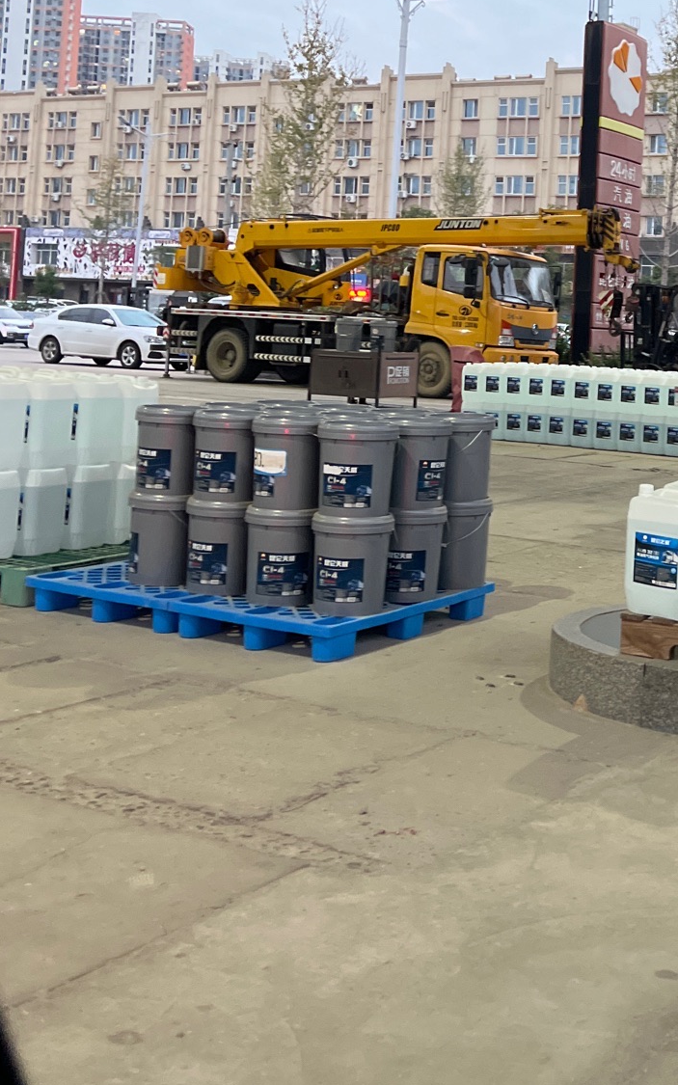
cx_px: 630
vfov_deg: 39.5
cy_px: 225
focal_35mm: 49
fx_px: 1449
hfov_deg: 25.4
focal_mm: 5.7
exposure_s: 1/50
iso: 400
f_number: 1.5
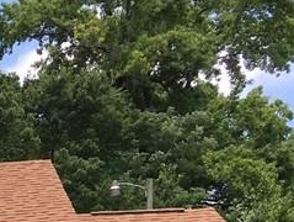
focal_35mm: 124
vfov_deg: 11.0
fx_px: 1055
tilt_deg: -0.9
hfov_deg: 14.2
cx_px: -215
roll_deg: +1.1
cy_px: 427
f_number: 2.2
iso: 25
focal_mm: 4.15
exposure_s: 1/801
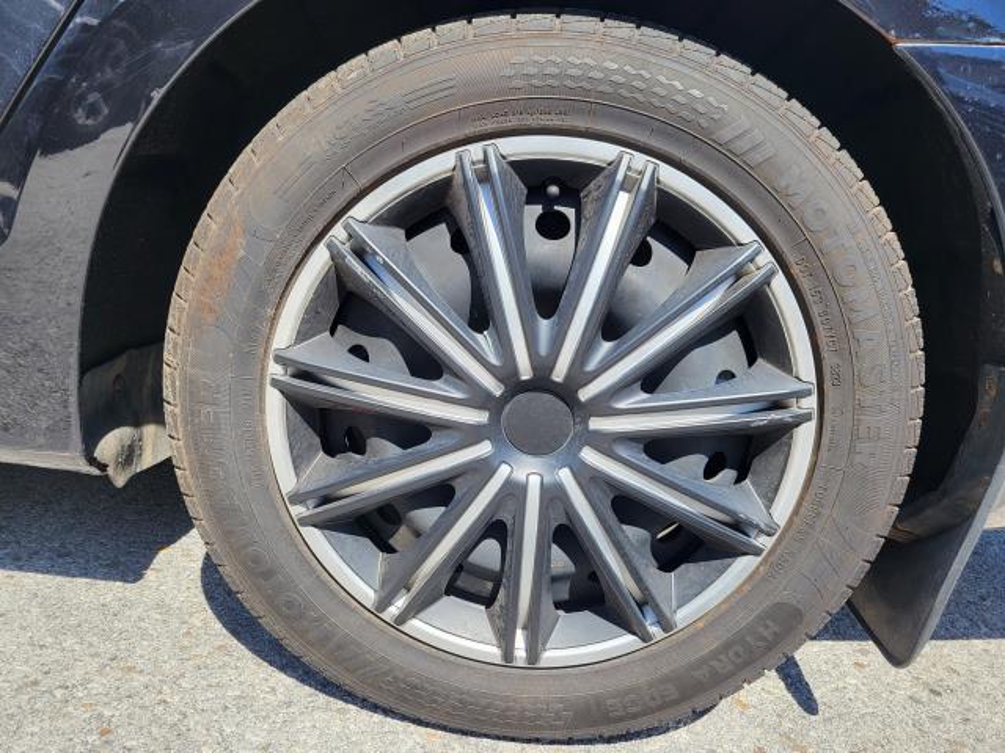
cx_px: 502
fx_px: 755
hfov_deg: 67.3
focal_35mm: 26
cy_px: 376
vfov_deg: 53.1
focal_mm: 5.4
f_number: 1.8
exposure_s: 1/1053
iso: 40
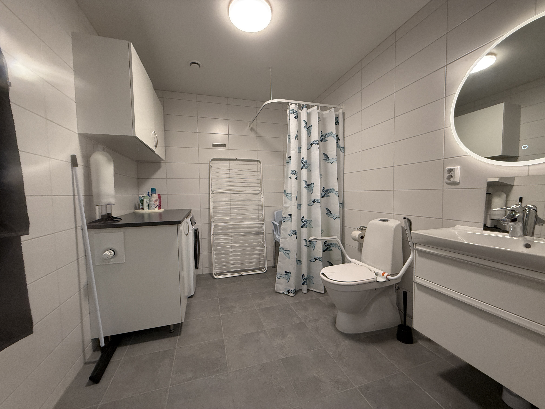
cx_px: 272
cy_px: 204
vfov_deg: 85.7
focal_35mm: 14
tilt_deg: -3.2
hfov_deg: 102.1
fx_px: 220
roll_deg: +0.8
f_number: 2.2
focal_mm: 2.22
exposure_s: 1/100
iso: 250
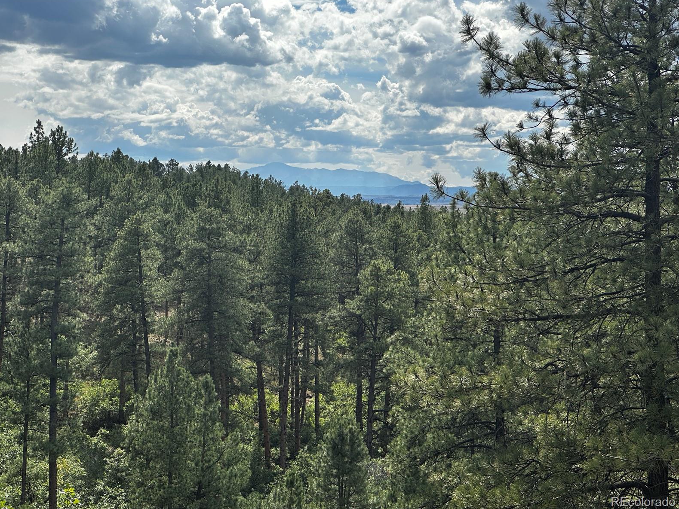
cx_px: 337
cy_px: 253
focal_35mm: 78
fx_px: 1530
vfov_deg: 18.9
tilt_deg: -1.9
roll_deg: -0.9
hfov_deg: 25.0
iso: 32
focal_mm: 9
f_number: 2.8
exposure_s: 1/1033
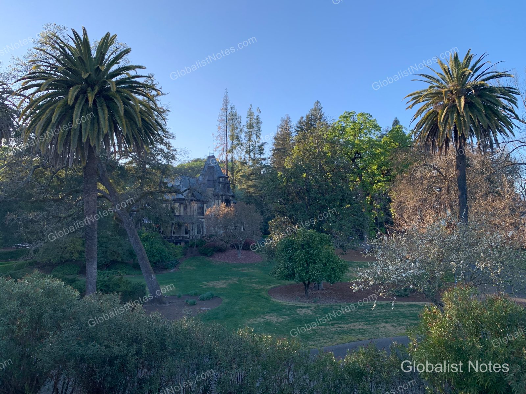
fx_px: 395
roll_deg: +0.3
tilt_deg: +5.1
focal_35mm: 26
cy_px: 197
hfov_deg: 67.3
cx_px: 263
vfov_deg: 53.1
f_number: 1.8
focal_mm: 4.25
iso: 25
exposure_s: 1/608
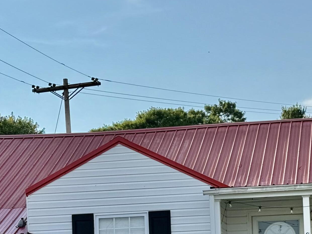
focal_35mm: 116
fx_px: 1046
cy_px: 239
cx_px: 220
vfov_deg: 12.6
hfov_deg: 16.9
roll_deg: +3.6
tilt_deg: +5.7
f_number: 1.78
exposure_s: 1/4878
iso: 80
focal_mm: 6.76
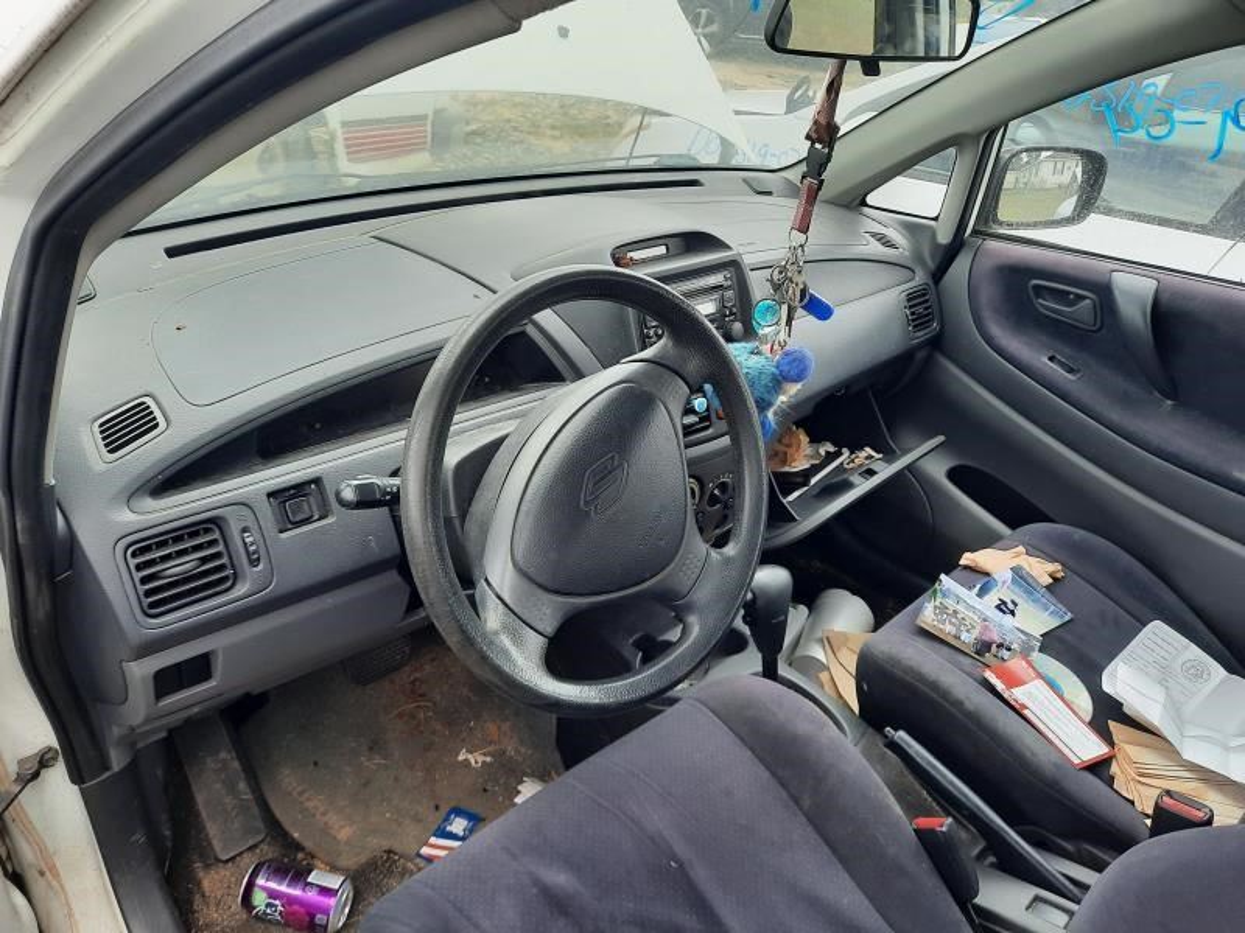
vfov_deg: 54.9
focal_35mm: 25
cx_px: 622
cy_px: 466
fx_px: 899
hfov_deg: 69.4
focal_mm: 4.6
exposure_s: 1/120
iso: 40
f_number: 2
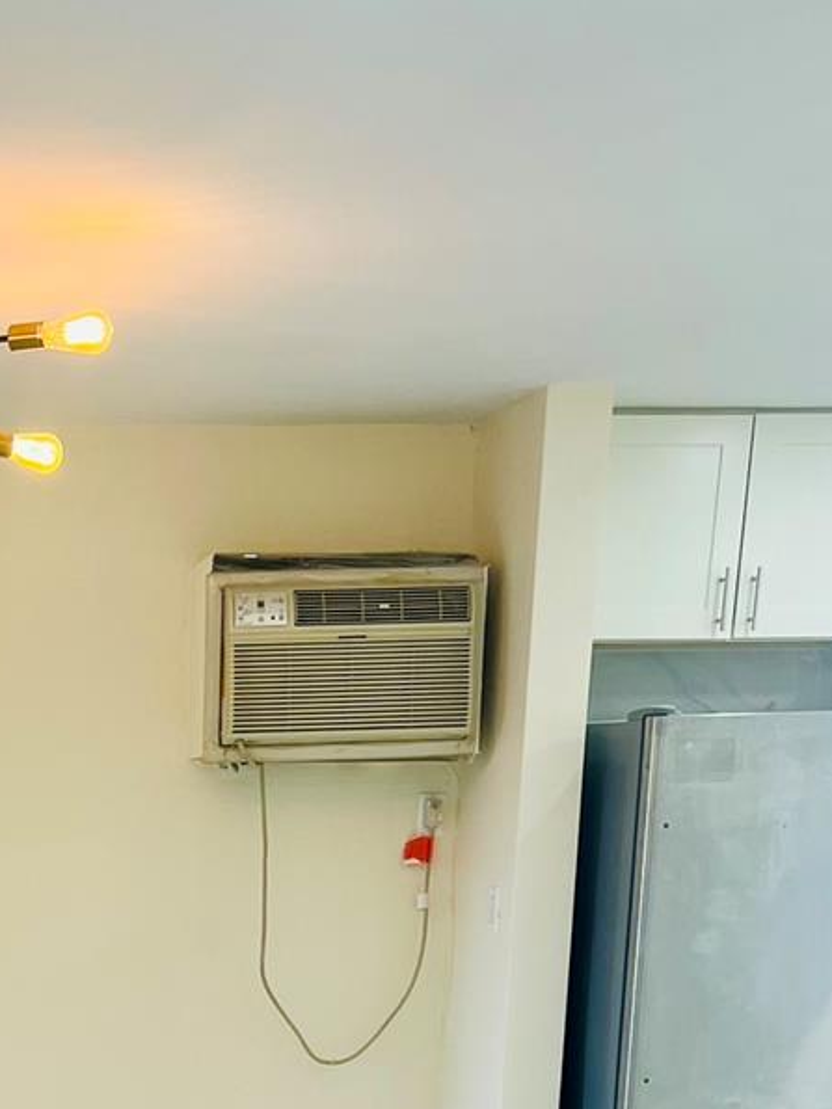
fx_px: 2147
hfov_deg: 20.6
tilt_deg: -12.4
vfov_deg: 25.9
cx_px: -138
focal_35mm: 67
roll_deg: +2.9
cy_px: 1334
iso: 40
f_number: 1.5
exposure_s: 1/127
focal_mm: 5.7
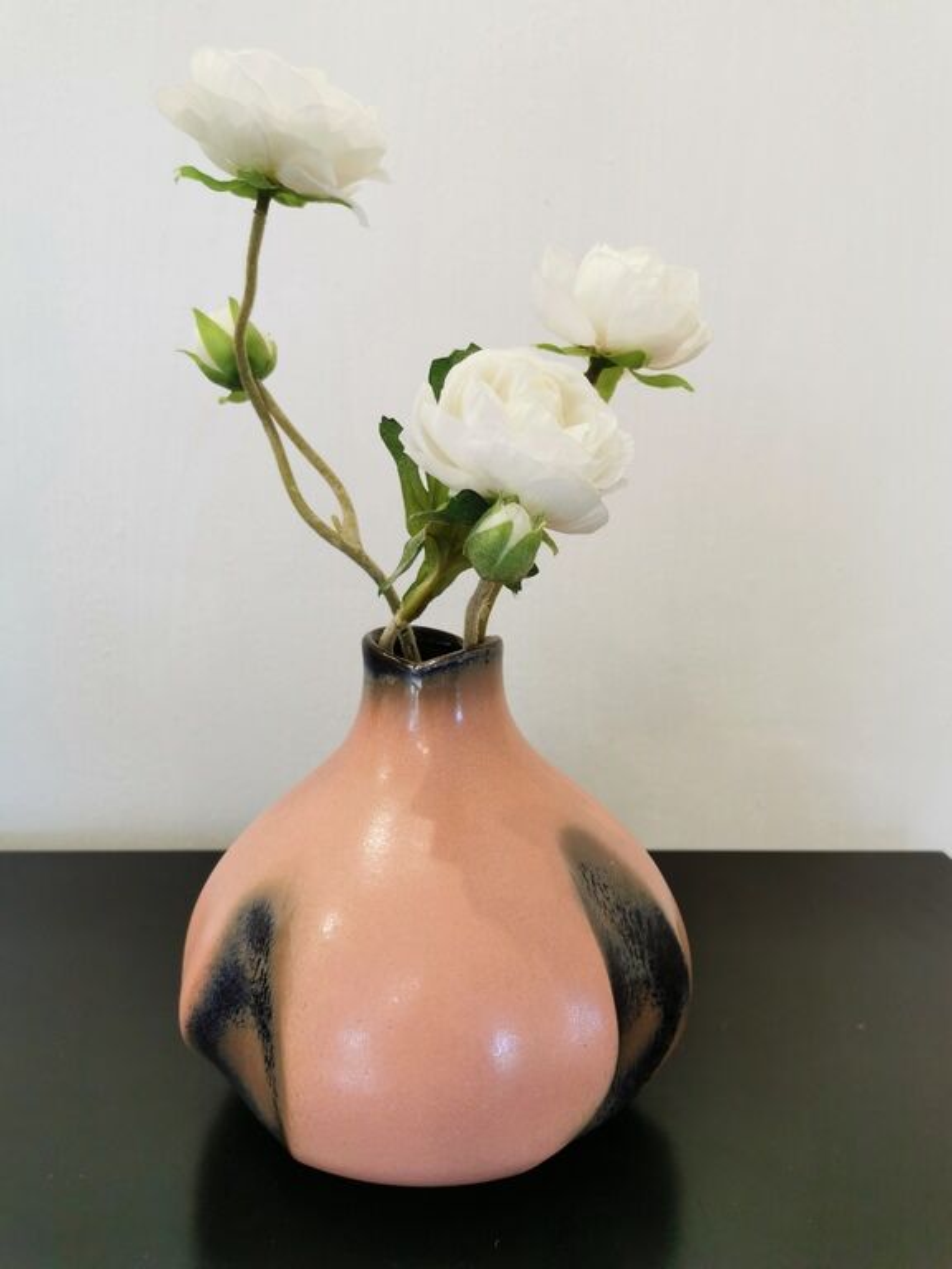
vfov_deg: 65.3
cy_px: 634
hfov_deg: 51.4
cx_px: 476
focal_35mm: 27
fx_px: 990
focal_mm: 5.58
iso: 100
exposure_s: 1/50
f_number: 1.8
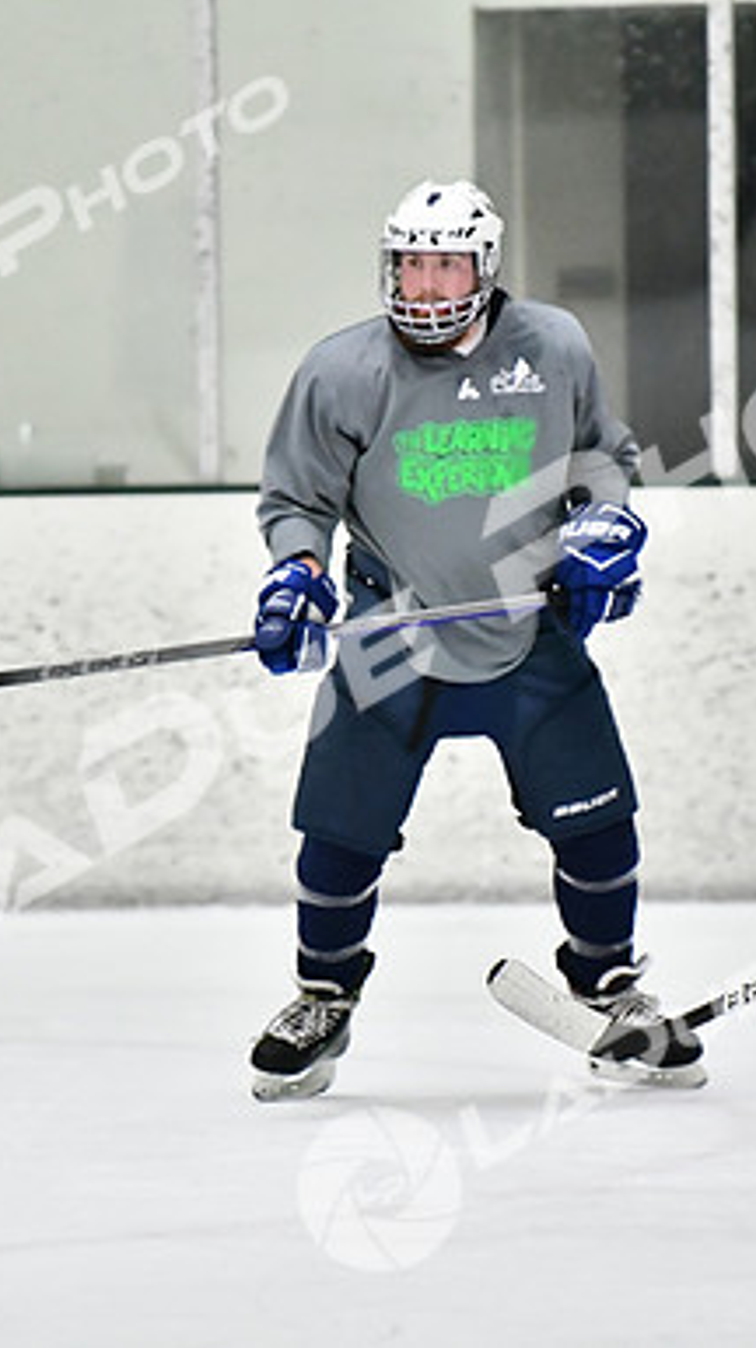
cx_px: 290
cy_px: 674
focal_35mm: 450
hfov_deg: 2.7
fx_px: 16069
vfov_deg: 4.8
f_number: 2.8
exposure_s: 1/2000
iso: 6400
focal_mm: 190
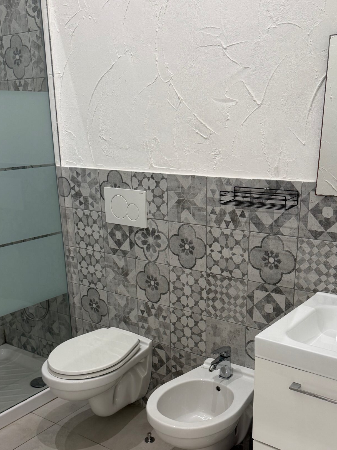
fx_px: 493
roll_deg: +0.8
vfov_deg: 48.3
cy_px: 292
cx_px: 180
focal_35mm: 38
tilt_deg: -19.2
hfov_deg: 37.7
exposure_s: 1/100
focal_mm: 6.76
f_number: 1.78
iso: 125
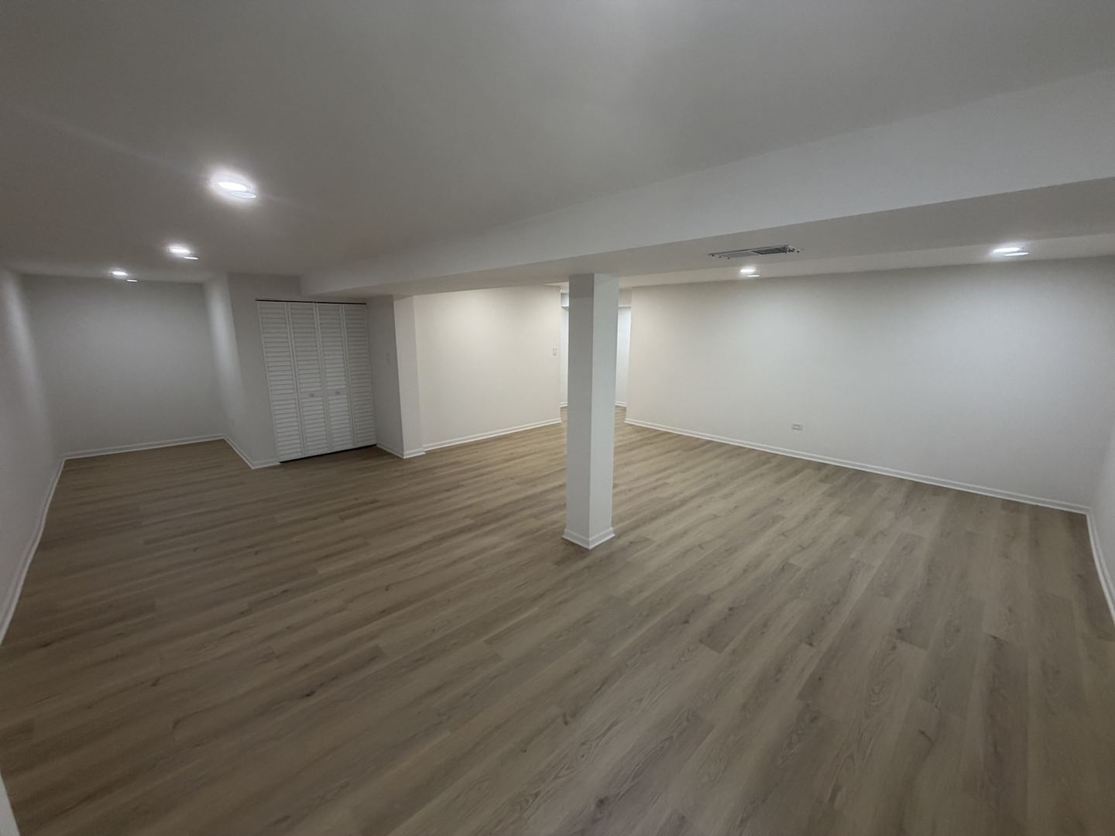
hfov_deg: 102.1
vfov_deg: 85.7
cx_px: 558
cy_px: 418
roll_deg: +0.0
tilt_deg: -10.4
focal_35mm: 14
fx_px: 451
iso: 250
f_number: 2.2
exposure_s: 1/120
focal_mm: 2.22
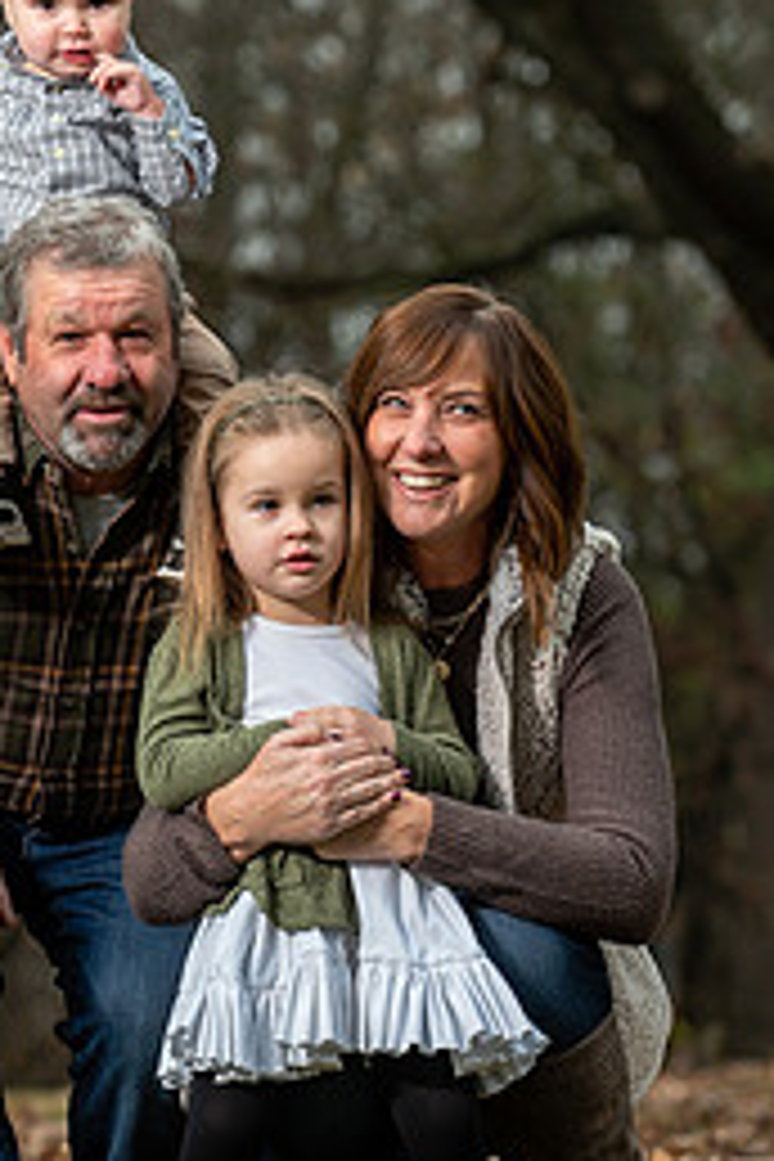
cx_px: 270
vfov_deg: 9.1
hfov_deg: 6.1
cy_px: 454
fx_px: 7320
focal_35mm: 227
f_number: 4
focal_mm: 130
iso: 200
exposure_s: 1/125
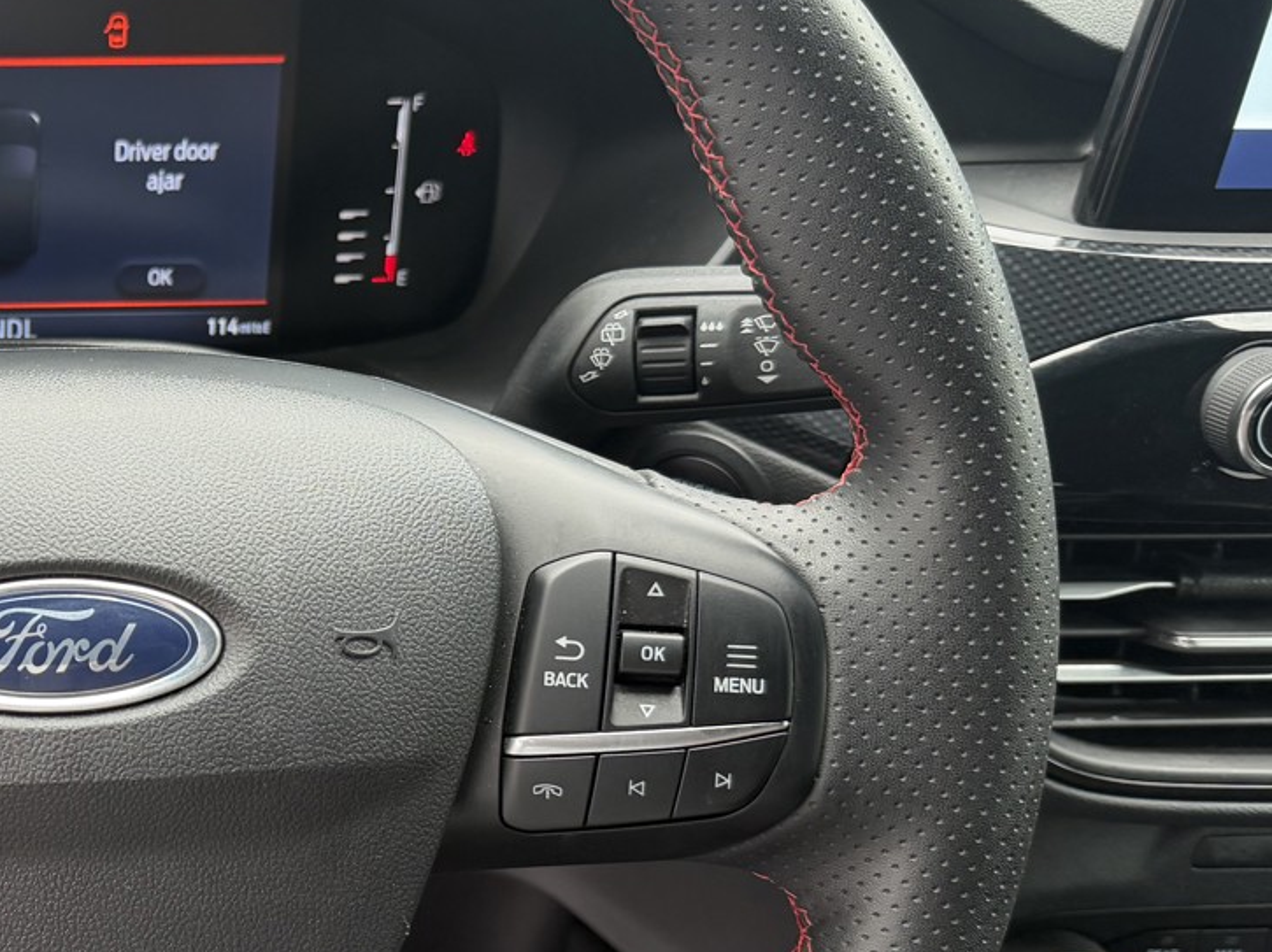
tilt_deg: -32.3
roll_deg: -0.1
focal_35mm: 53
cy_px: 591
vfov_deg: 27.4
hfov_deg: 33.0
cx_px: -18
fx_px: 1947
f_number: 1.78
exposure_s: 1/121
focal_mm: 6.76
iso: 160
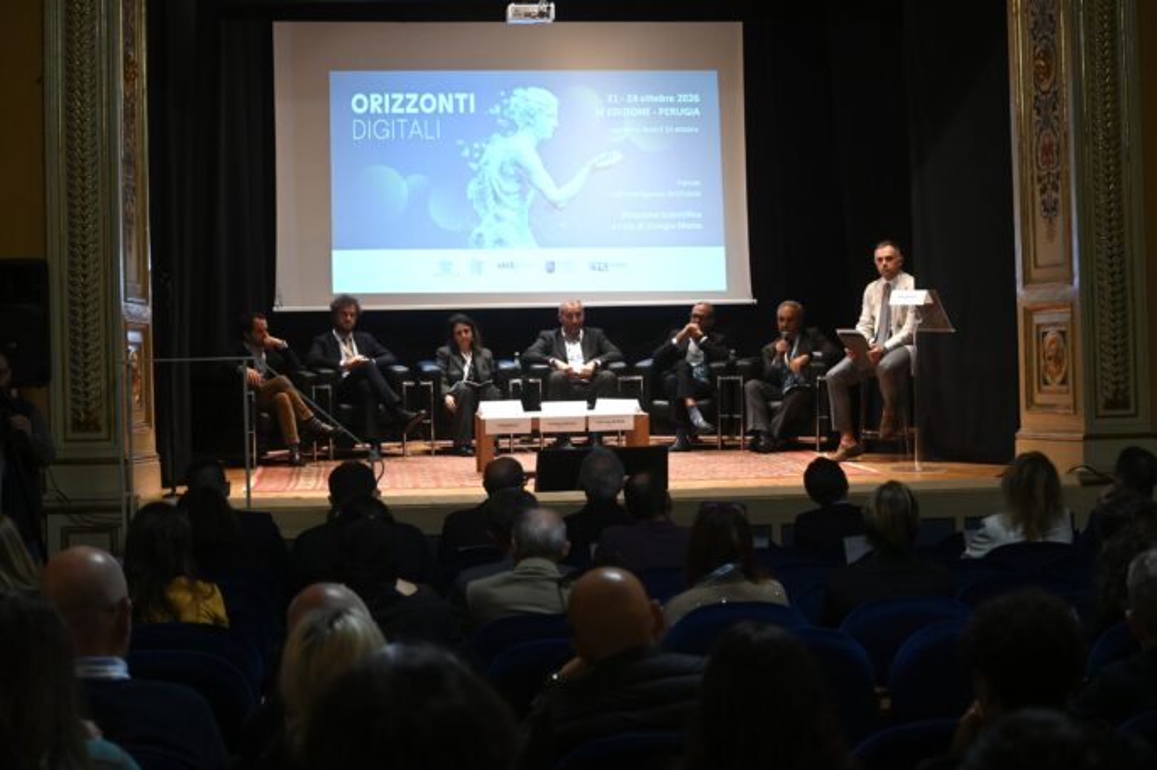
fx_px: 2248
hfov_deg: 28.9
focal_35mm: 70
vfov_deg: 19.4
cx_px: 578
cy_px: 385
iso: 4000
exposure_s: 1/125
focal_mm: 70
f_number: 7.1
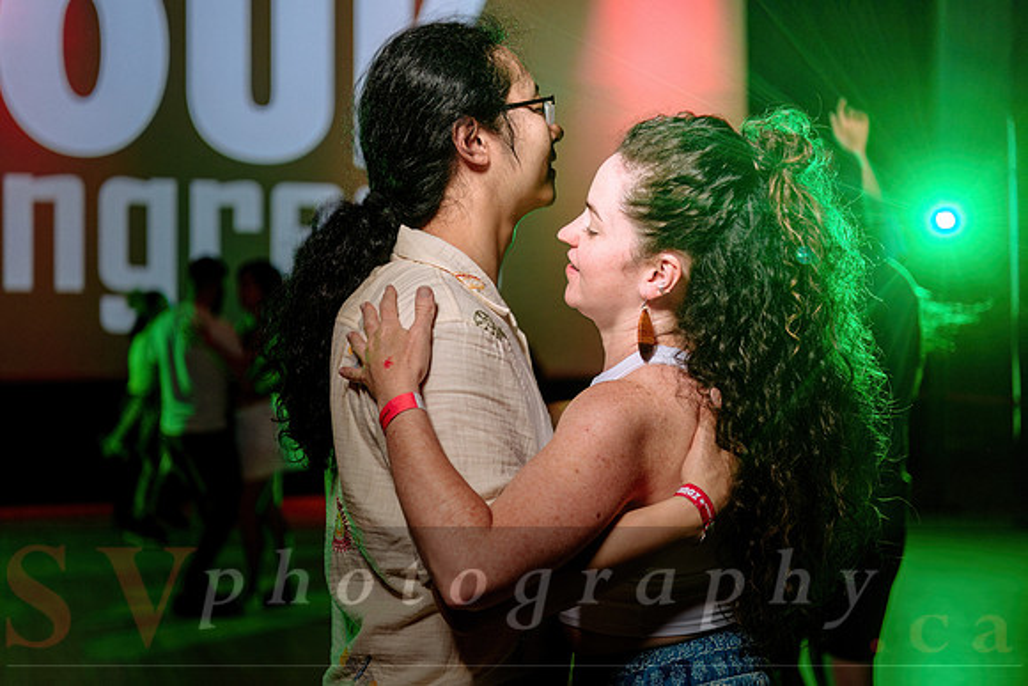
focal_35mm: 52
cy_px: 332
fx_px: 1475
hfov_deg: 38.4
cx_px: 497
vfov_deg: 26.2
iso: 1000
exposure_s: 1/60
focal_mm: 50
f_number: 2.8
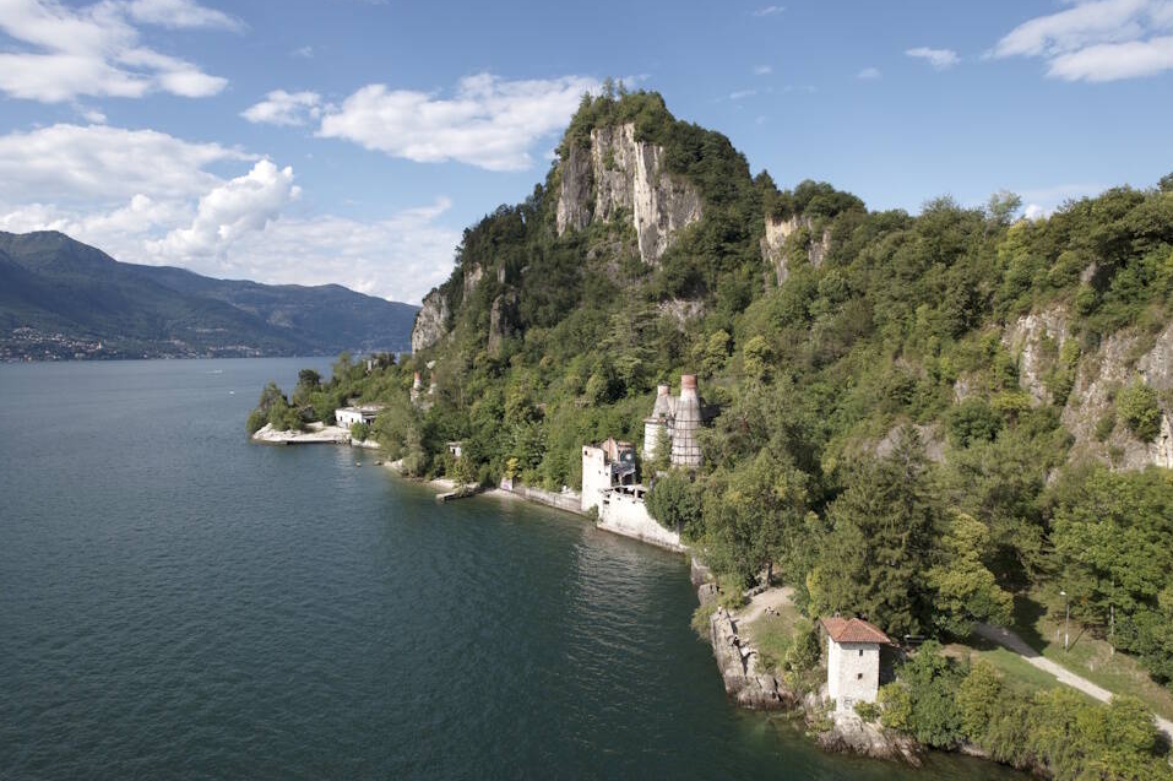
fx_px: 749
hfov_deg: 76.1
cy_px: 405
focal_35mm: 23
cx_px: 583
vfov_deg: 55.0
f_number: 2.8
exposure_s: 1/1600
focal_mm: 8.38
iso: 120
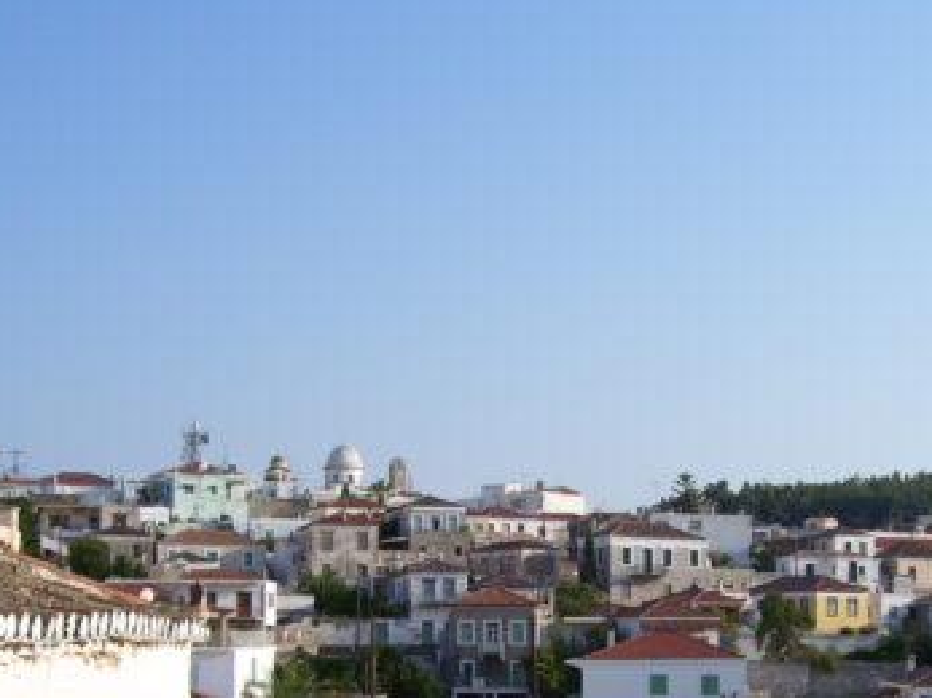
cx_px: 580
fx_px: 1723
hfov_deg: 30.2
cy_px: 575
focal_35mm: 64
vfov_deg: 22.6
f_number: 4.8
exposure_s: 1/500
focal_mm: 6
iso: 80
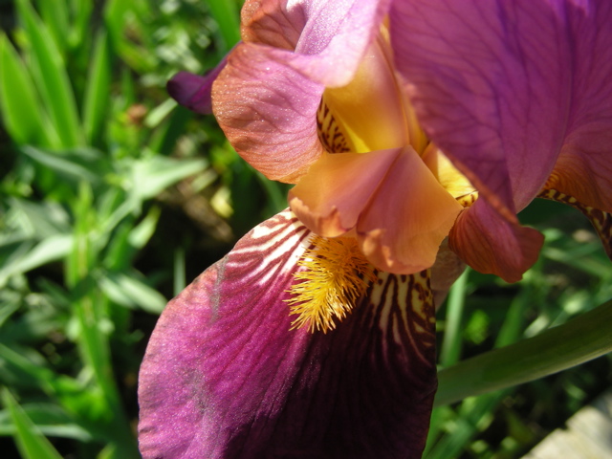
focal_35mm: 38
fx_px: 672
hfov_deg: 49.0
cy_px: 230
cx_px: 306
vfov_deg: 37.7
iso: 50
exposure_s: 1/137
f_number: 4
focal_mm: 6.3
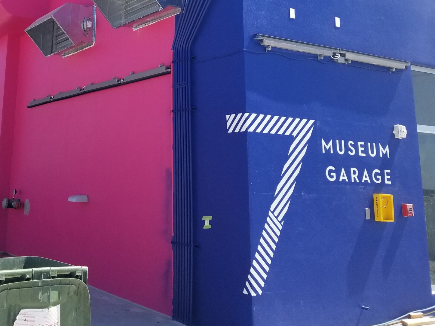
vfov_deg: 30.5
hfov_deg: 40.2
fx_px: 578
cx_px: 114
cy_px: 50
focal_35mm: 46
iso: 50
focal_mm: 4.25
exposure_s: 1/2024
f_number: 1.7
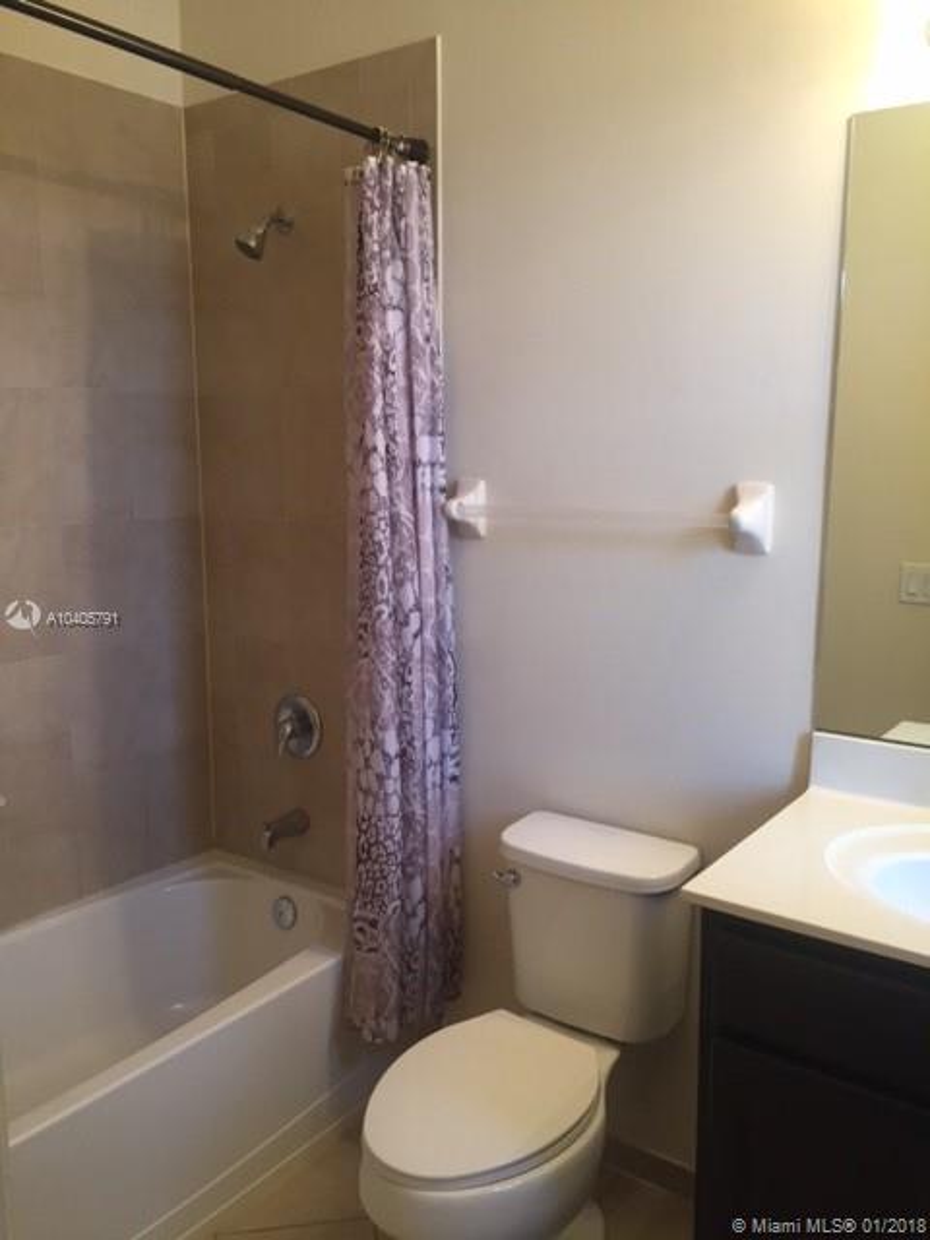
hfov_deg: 48.2
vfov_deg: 61.7
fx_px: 1039
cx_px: 465
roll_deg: +1.3
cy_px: 620
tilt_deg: -10.2
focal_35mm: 29
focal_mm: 4.15
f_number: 2.2
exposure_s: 1/33
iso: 80
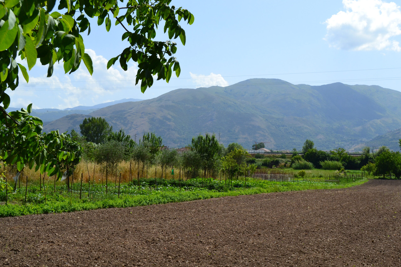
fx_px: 501
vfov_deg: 29.9
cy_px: 134
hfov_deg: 43.6
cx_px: 200
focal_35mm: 45
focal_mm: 30
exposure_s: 1/500
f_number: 11
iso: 360
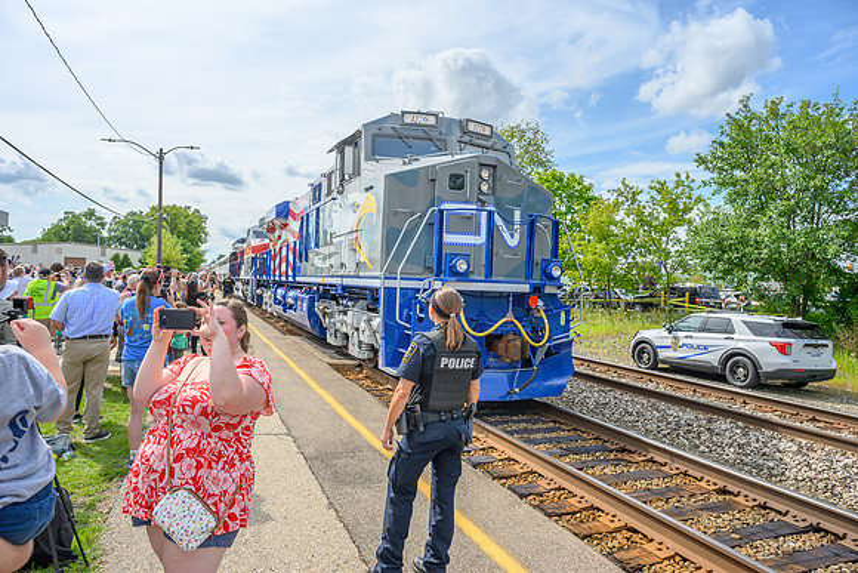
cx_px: 429
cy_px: 286
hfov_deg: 73.7
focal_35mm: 24
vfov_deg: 53.2
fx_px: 572
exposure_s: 1/800
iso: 200
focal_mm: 24
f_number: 6.3
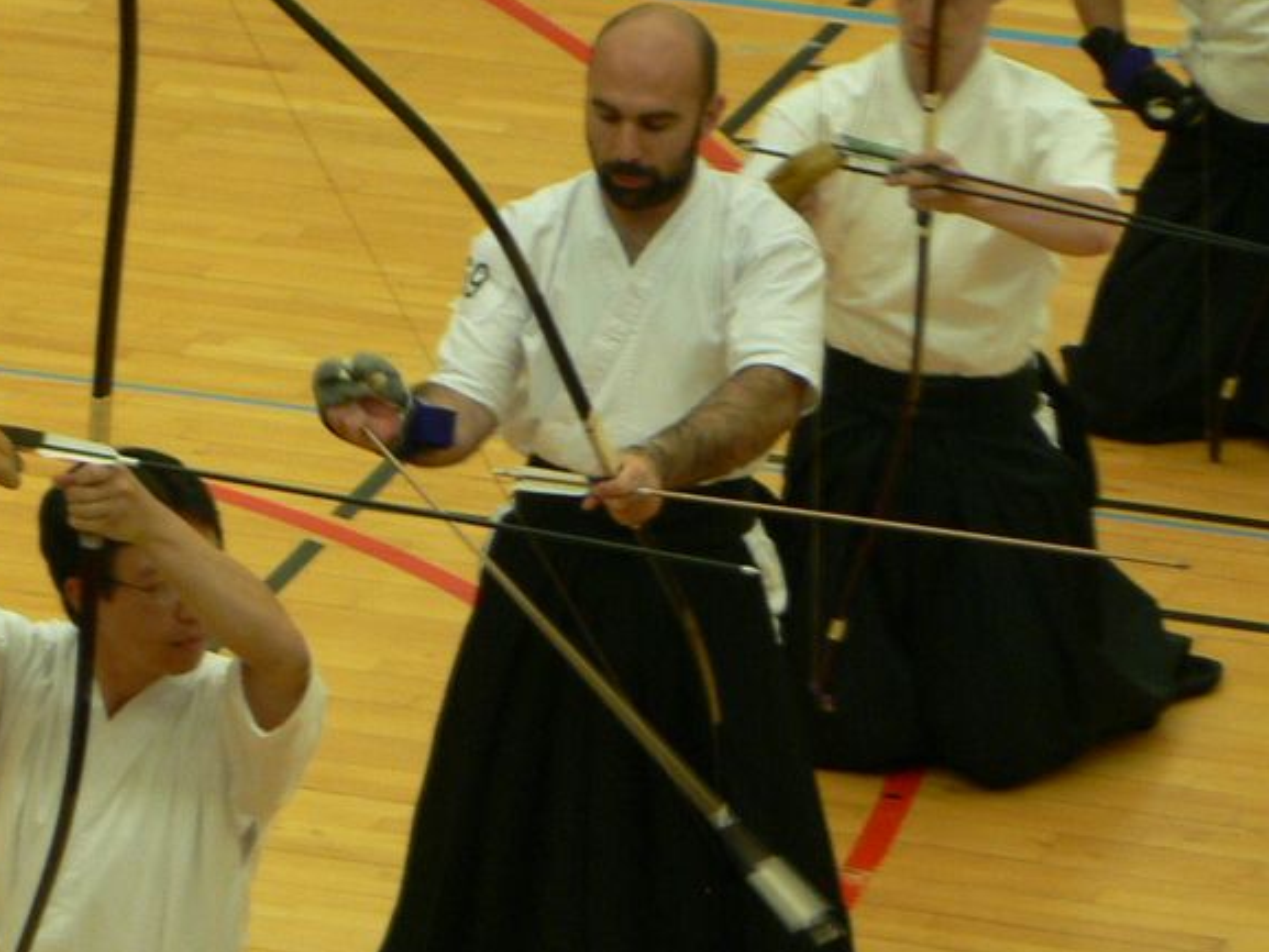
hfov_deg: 5.4
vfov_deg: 4.1
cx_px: 128
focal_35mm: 364
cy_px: 831
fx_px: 13347
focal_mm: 29.1
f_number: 3.3
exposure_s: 1/30
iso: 150
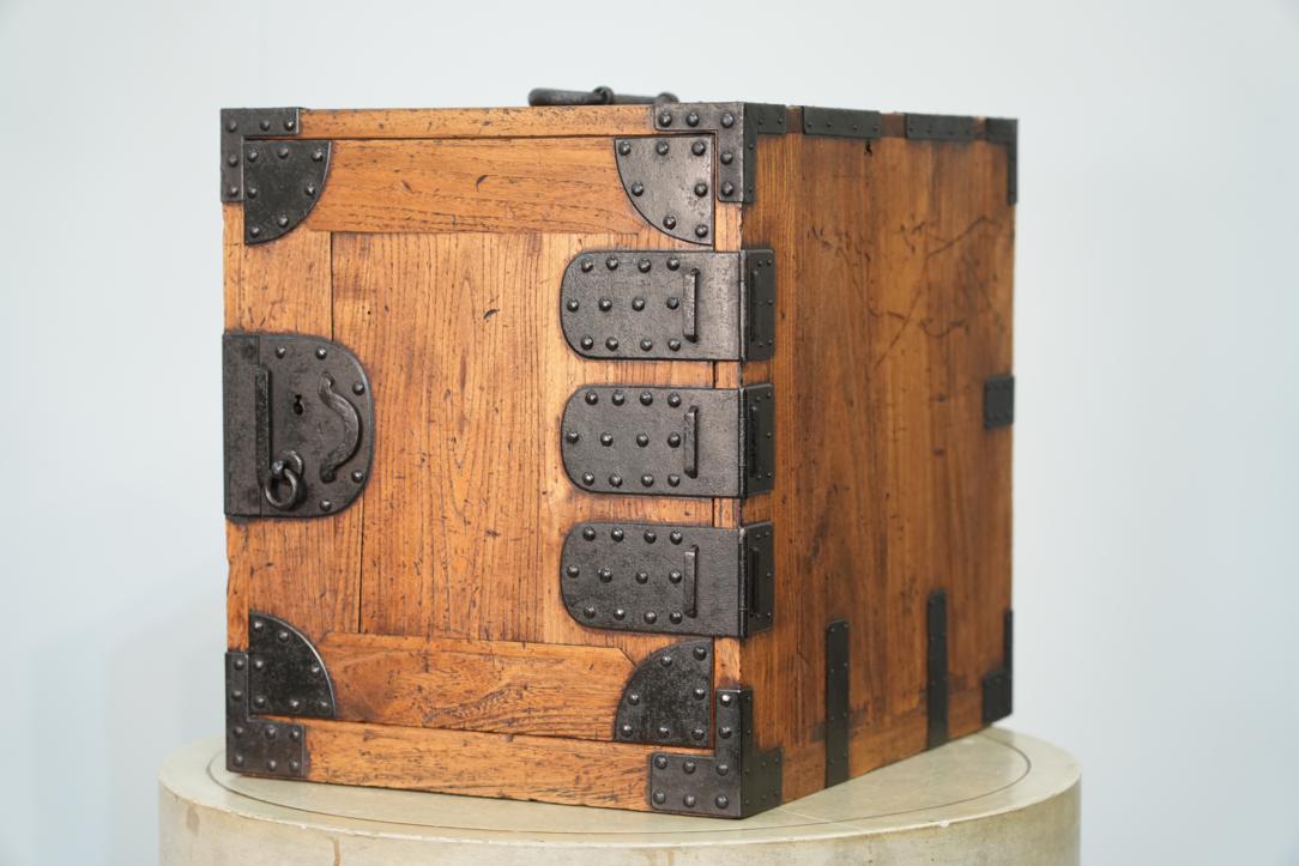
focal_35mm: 94
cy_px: 433
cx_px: 650
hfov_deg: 21.7
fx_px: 3392
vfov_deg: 14.6
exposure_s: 1/100
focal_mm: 94
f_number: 4
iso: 1600
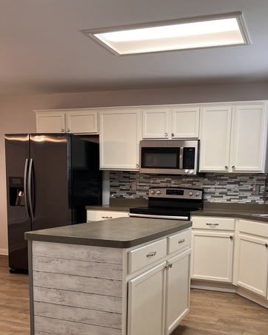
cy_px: 234
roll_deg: -1.4
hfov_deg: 40.8
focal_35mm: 36
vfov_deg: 49.0
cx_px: 171
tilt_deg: -7.3
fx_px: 357
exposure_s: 1/60
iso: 64
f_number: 1.5
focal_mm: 5.7
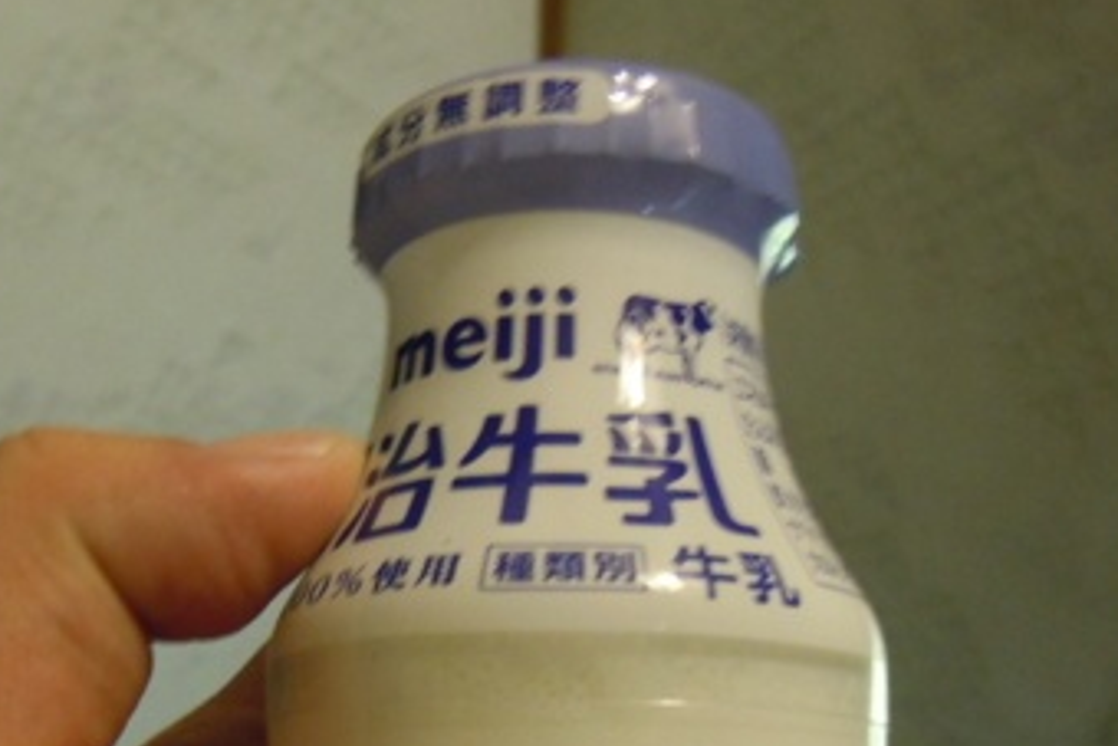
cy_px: 713
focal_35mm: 55
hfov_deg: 36.1
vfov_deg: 23.8
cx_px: 464
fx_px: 1709
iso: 400
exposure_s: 1/13
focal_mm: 5.4
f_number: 3.5
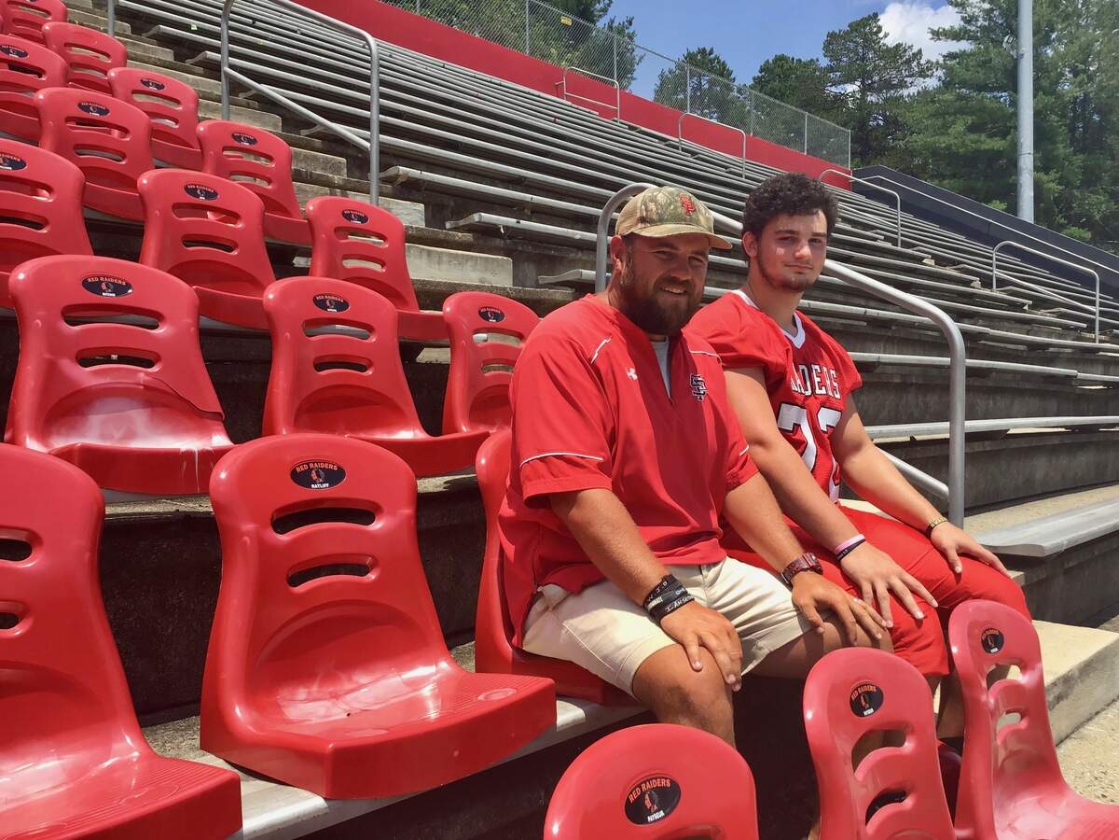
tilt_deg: -3.3
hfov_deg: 58.4
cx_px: 560
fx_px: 1002
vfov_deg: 45.4
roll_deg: -2.2
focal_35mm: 31
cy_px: 420
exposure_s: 1/876
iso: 25
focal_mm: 3.3
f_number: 2.4
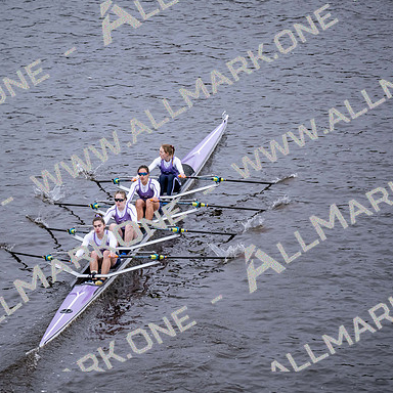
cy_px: 196
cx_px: 157
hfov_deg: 6.8
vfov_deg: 6.8
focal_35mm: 257
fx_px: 3301
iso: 1800
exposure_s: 1/2000
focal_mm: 200
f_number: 2.8
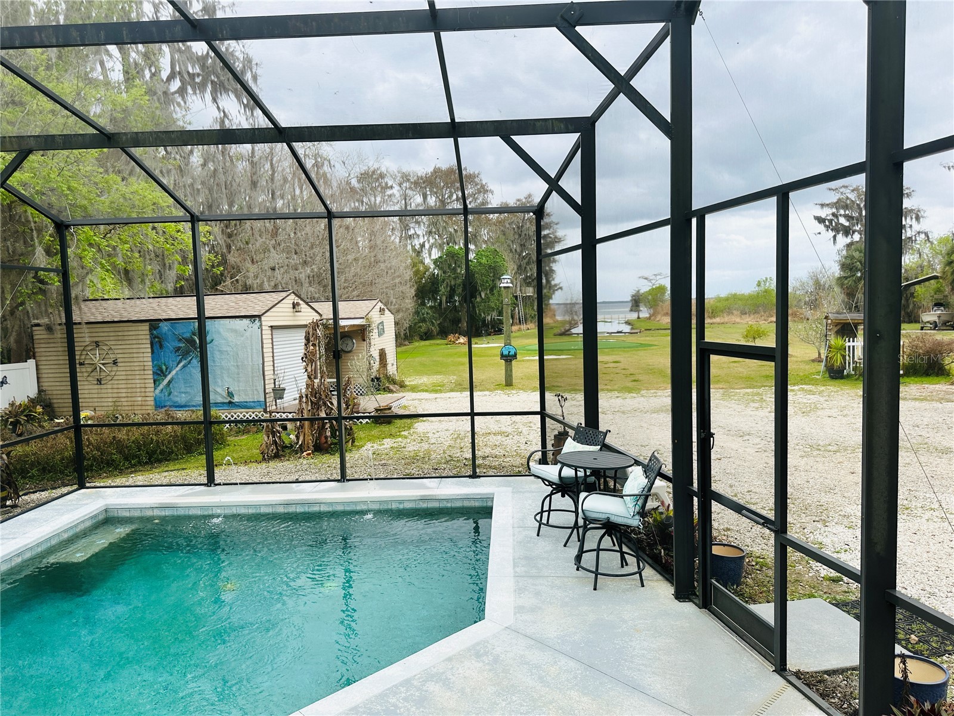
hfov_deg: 71.6
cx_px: 477
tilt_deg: -3.6
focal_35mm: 24
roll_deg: +1.2
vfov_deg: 56.8
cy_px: 358
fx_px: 661
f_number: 1.78
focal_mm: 6.86
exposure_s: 1/962
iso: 80
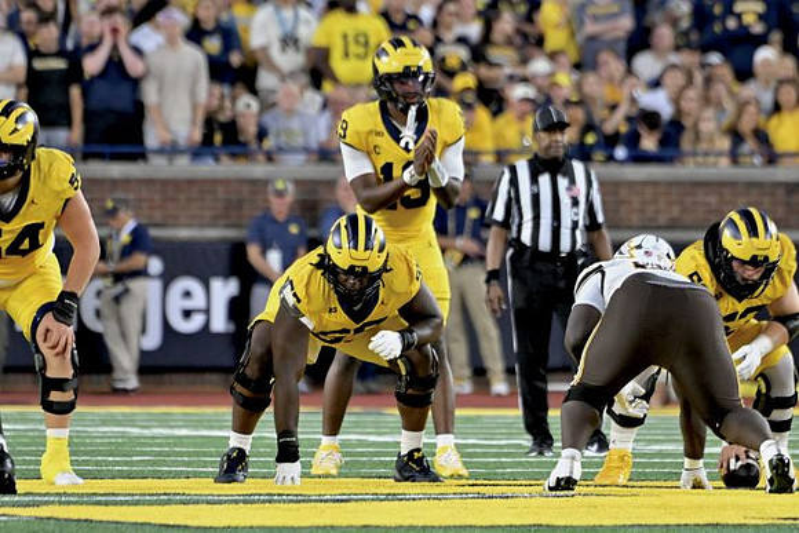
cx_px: 400
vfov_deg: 2.3
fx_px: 13319
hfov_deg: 3.4
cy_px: 266
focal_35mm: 600
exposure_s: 1/640
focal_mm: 400
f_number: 5.6
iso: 4000
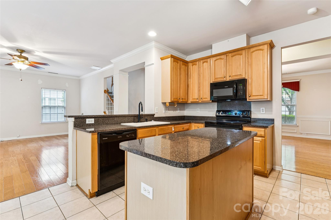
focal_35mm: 16
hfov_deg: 95.7
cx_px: 166
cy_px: 110
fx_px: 150
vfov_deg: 72.7
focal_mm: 16.3
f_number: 9
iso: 100
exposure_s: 1/1.25
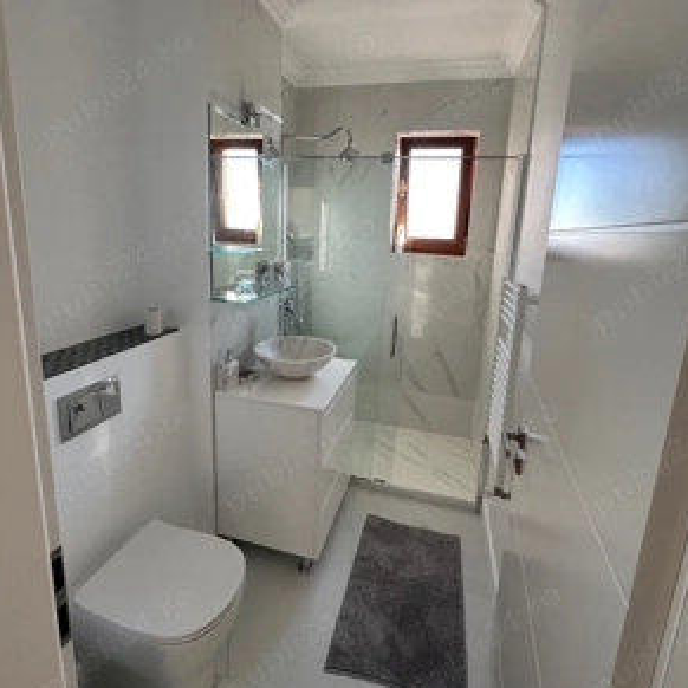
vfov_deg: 83.6
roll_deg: -2.3
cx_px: 348
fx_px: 382
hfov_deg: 84.0
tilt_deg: -12.1
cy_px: 303
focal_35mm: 17
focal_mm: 2.22
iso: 100
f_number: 2.2
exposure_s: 1/99
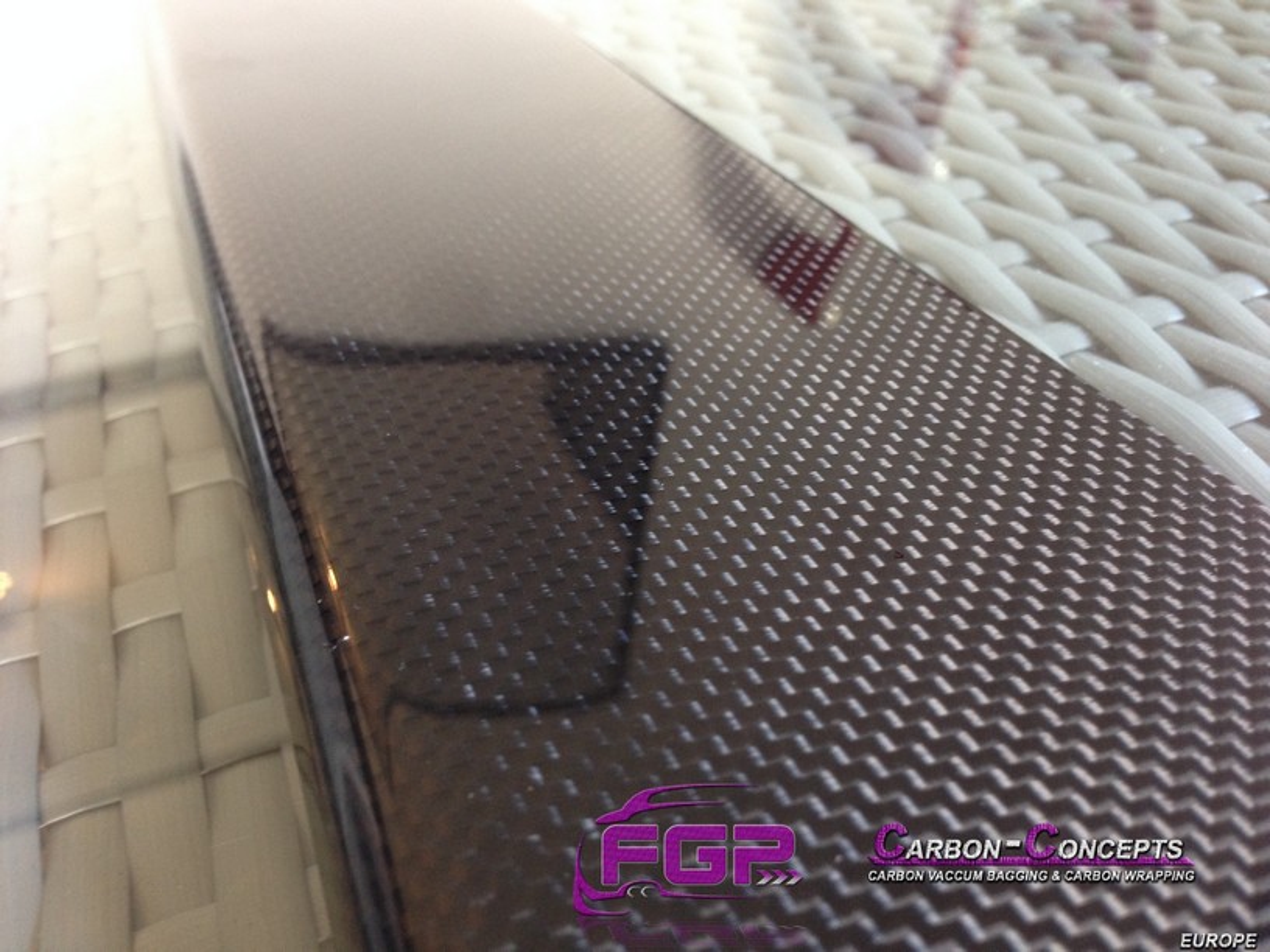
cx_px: 635
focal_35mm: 33
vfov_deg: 42.9
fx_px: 1211
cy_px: 476
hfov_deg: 55.4
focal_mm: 4.12
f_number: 2.4
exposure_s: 1/20
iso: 125
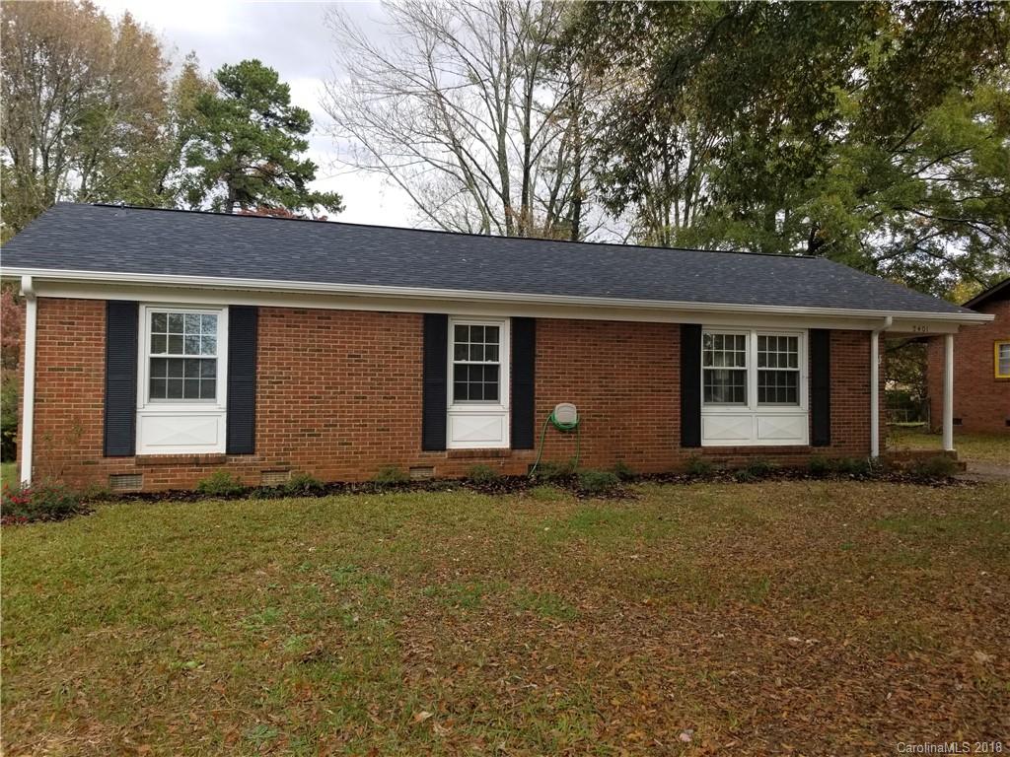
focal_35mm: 26
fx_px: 759
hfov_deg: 67.3
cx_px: 505
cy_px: 378
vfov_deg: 53.1
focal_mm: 4.25
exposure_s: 1/888
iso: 50
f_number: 1.7
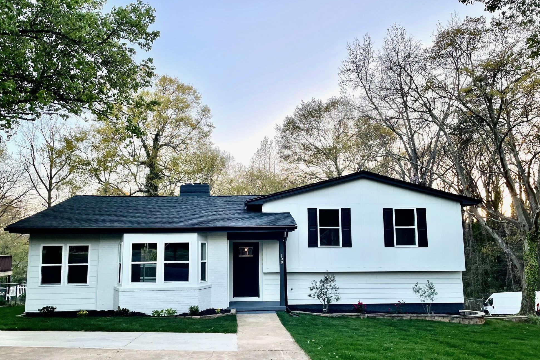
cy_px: 204
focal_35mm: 28
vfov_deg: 46.3
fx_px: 420
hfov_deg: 65.5
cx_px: 263
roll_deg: +1.0
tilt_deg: +7.1
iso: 32
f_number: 1.6
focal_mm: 4.2
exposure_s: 1/219
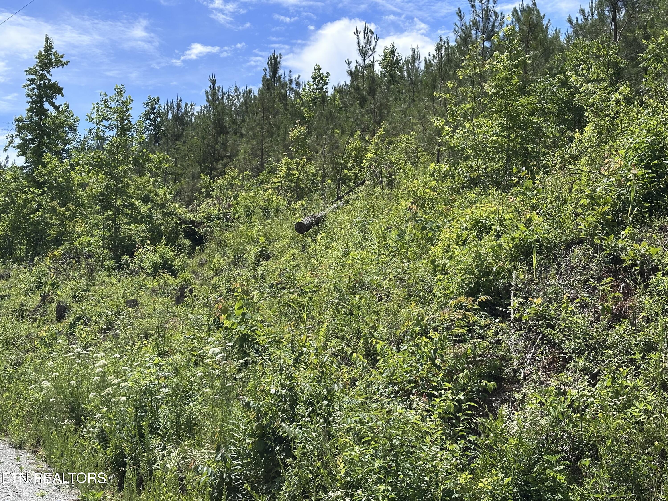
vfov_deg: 30.3
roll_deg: +0.1
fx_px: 926
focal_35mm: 48
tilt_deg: +7.2
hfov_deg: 39.7
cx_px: 334
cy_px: 250
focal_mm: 6.86
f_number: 1.78
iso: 64
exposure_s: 1/3155
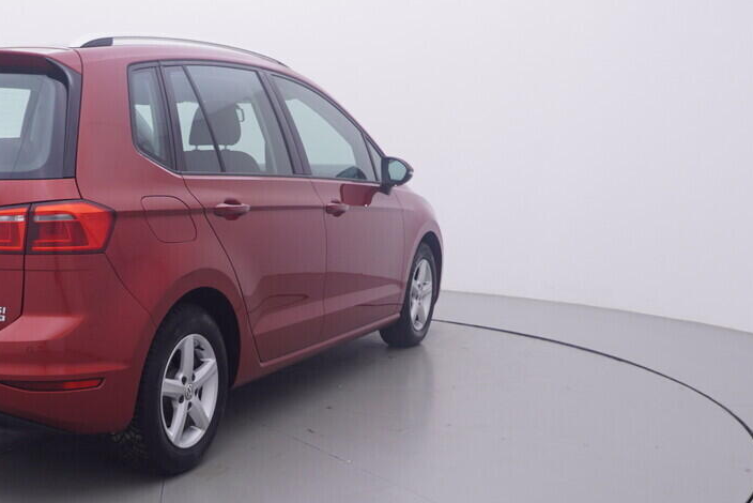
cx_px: 149
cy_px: 410
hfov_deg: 40.9
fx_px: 963
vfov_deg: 28.6
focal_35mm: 46
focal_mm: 15
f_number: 5
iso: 200
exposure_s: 1/80
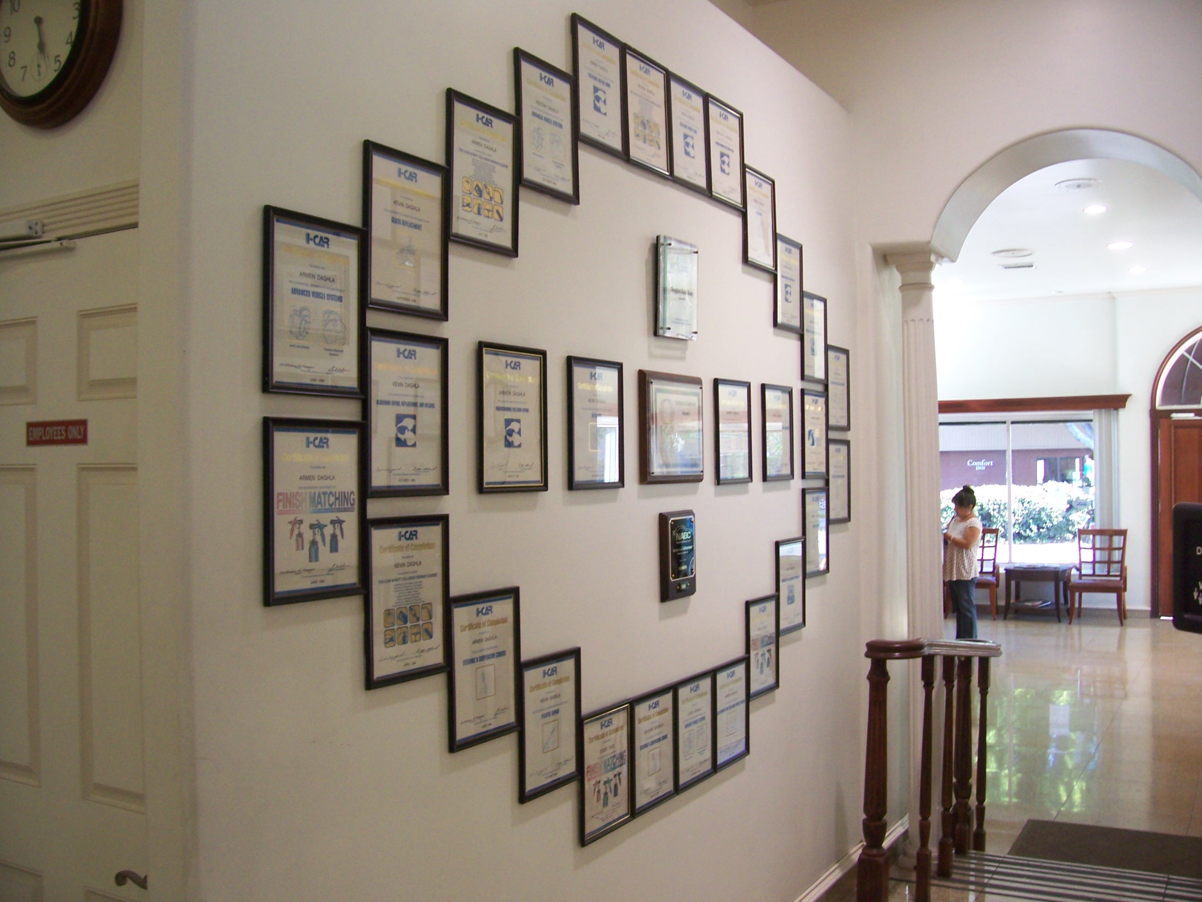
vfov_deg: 41.8
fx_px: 1181
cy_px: 451
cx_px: 601
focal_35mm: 34
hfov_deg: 54.0
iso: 125
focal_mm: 5.6
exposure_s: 1/30
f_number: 2.7
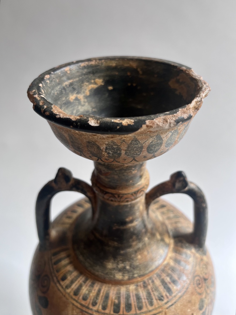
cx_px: 118
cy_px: 158
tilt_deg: -34.4
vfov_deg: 67.3
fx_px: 236
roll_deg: +3.0
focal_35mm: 26
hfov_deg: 53.1
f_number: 1.6
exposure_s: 1/122
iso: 50
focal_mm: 5.1
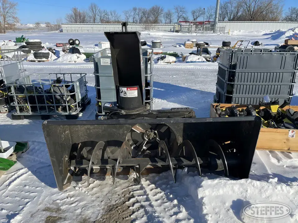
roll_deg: +0.8
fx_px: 224
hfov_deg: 67.3
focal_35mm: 26
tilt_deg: -19.9
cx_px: 149
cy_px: 112
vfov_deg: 53.1
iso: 32
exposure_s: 1/5291
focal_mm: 4.2
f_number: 1.6
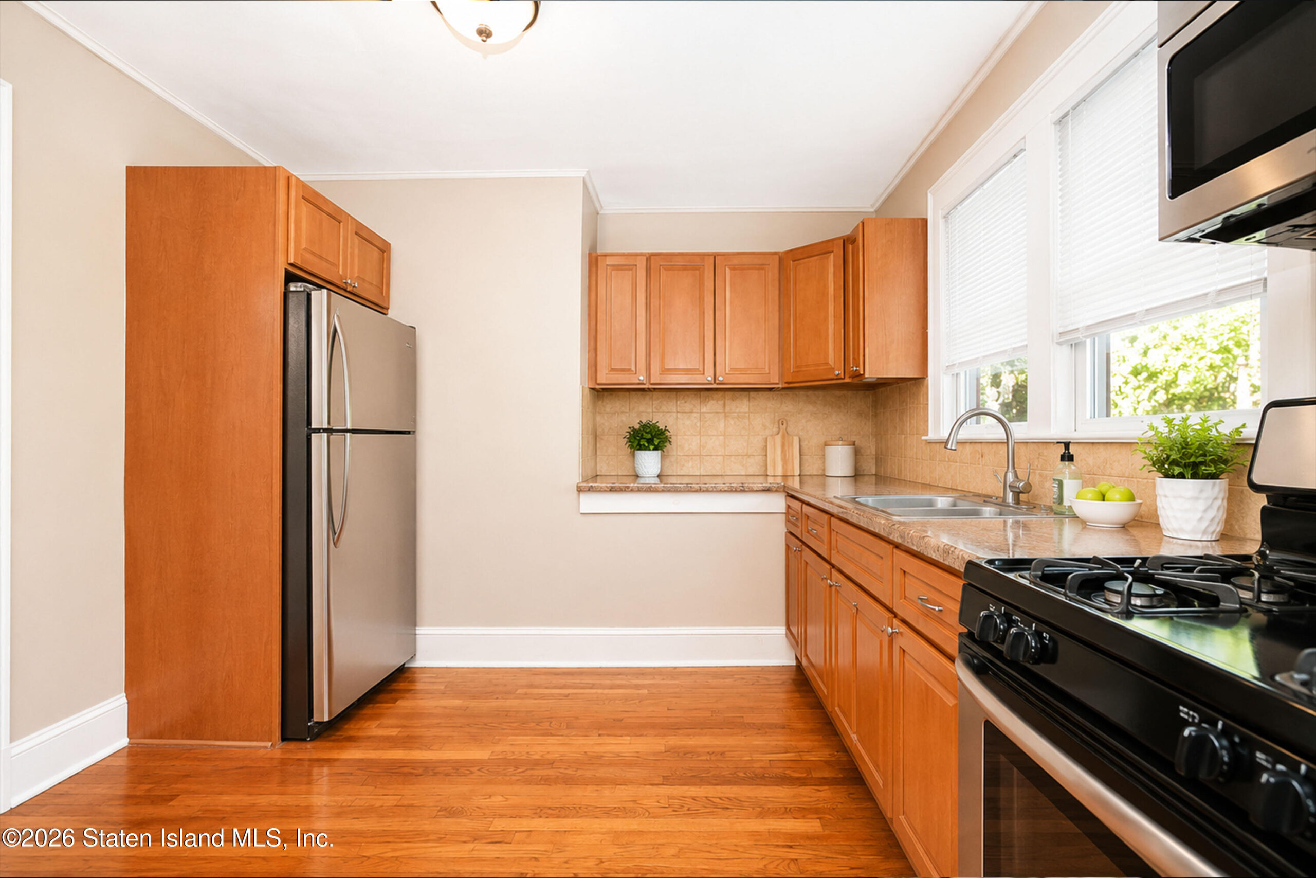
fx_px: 603
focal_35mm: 16
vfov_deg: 72.1
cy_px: 439
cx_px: 658
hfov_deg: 95.0
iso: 64
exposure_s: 1/15
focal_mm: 16.5
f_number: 4
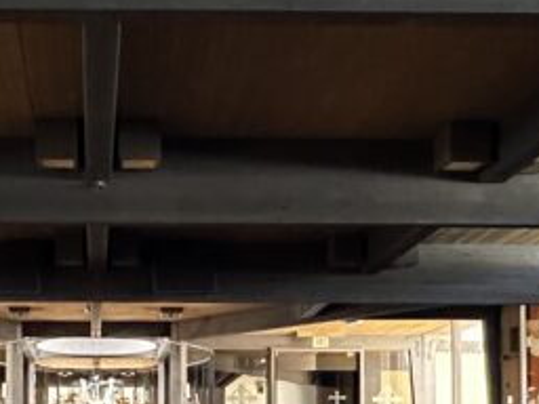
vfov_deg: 25.2
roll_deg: -0.4
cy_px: 375
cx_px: 99
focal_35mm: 56
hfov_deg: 33.3
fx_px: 872
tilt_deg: +1.4
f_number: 2.2
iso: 1250
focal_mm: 2.22
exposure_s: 1/40
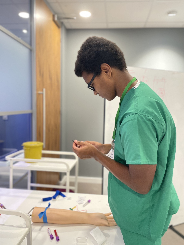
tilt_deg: -4.6
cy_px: 122
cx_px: 92
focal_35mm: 26
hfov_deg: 53.1
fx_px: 184
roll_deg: -0.9
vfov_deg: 67.3
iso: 100
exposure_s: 1/50
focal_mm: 4.2
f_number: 1.6
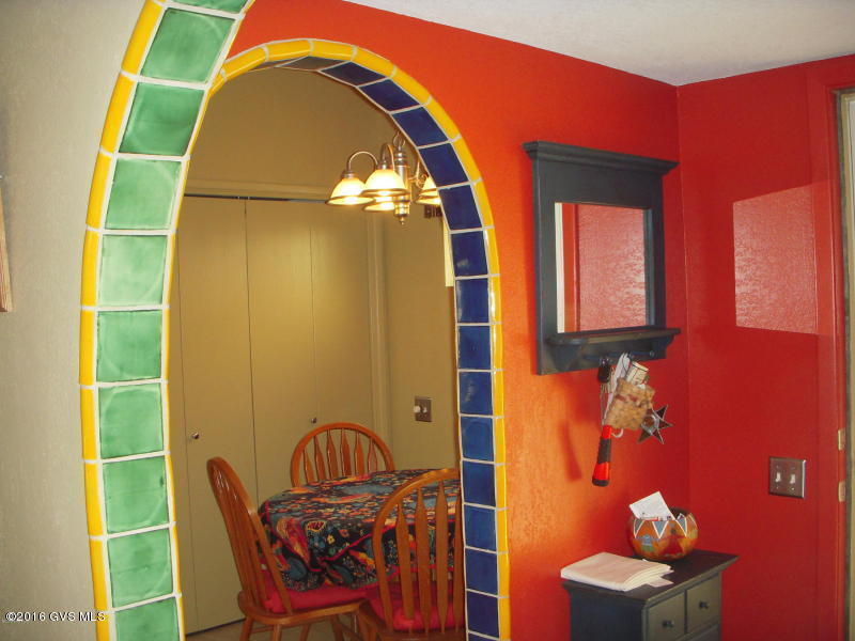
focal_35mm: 38
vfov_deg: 37.7
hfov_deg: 49.0
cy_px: 320
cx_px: 428
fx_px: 939
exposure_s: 1/100
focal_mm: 6.3
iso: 320
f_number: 3.3
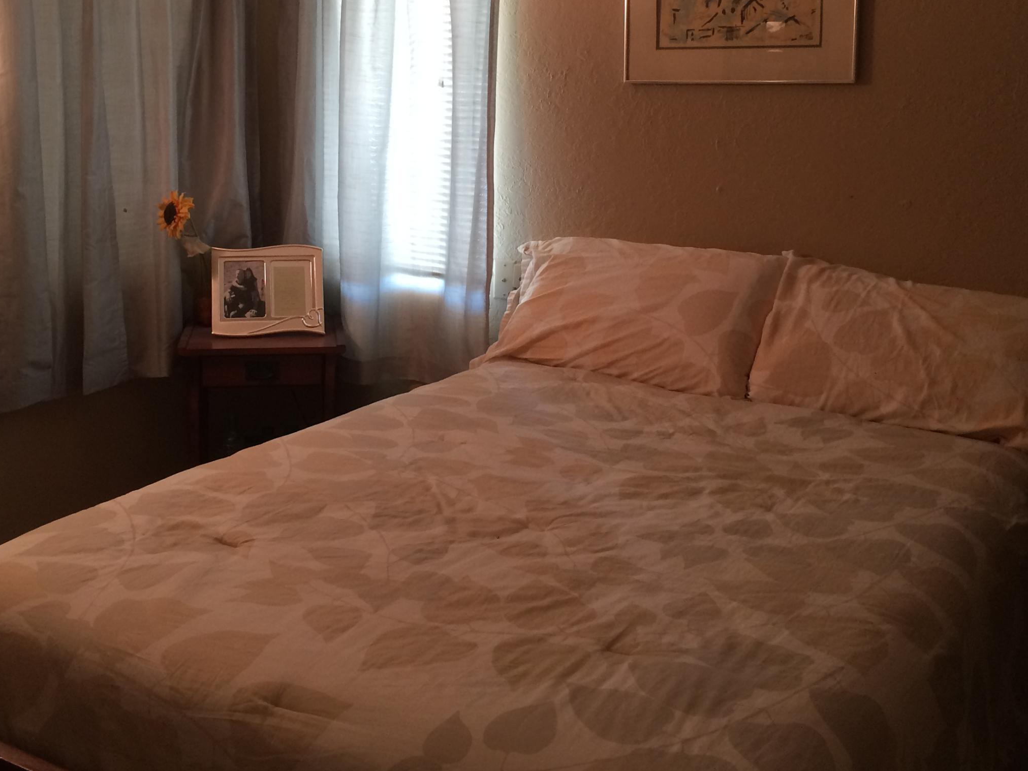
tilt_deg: -11.4
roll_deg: -1.1
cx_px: 473
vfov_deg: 33.2
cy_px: 236
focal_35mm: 43
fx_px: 1277
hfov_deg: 43.8
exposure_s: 1/30
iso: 100
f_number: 2.2
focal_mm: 4.15
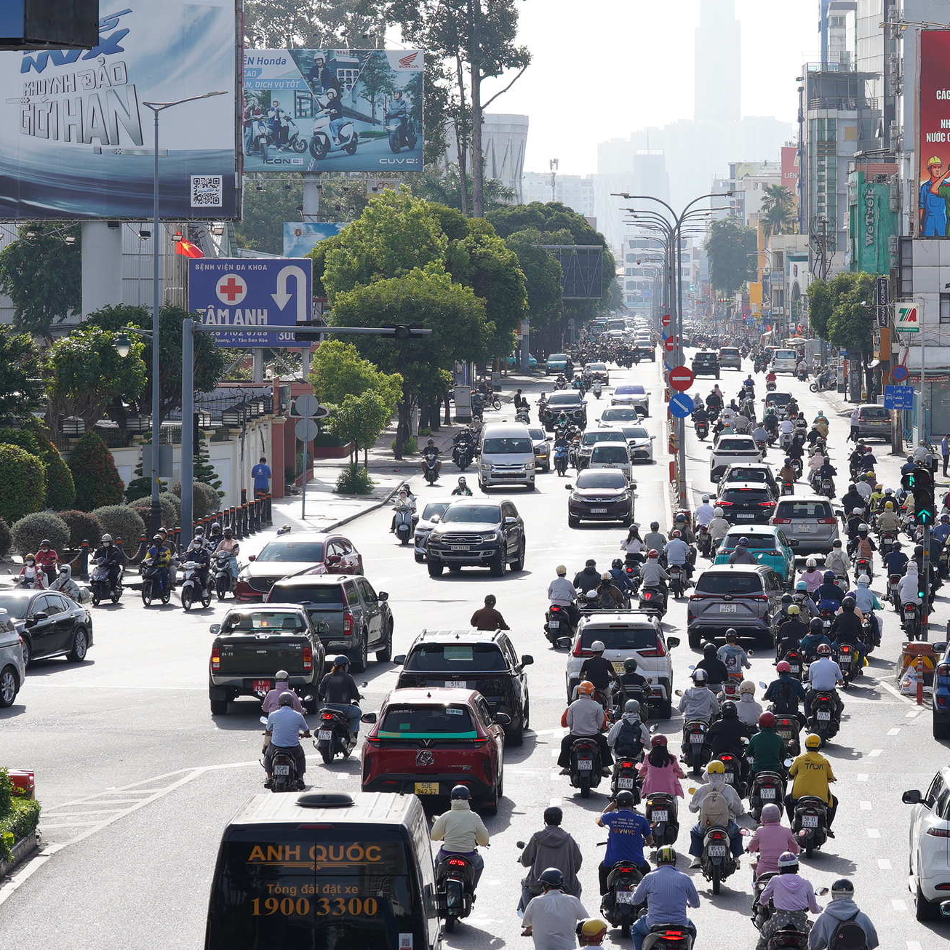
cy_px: 475
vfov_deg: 9.8
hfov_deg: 9.8
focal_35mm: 178
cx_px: 713
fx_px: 5527
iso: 125
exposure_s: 1/320
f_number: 7.1
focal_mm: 93
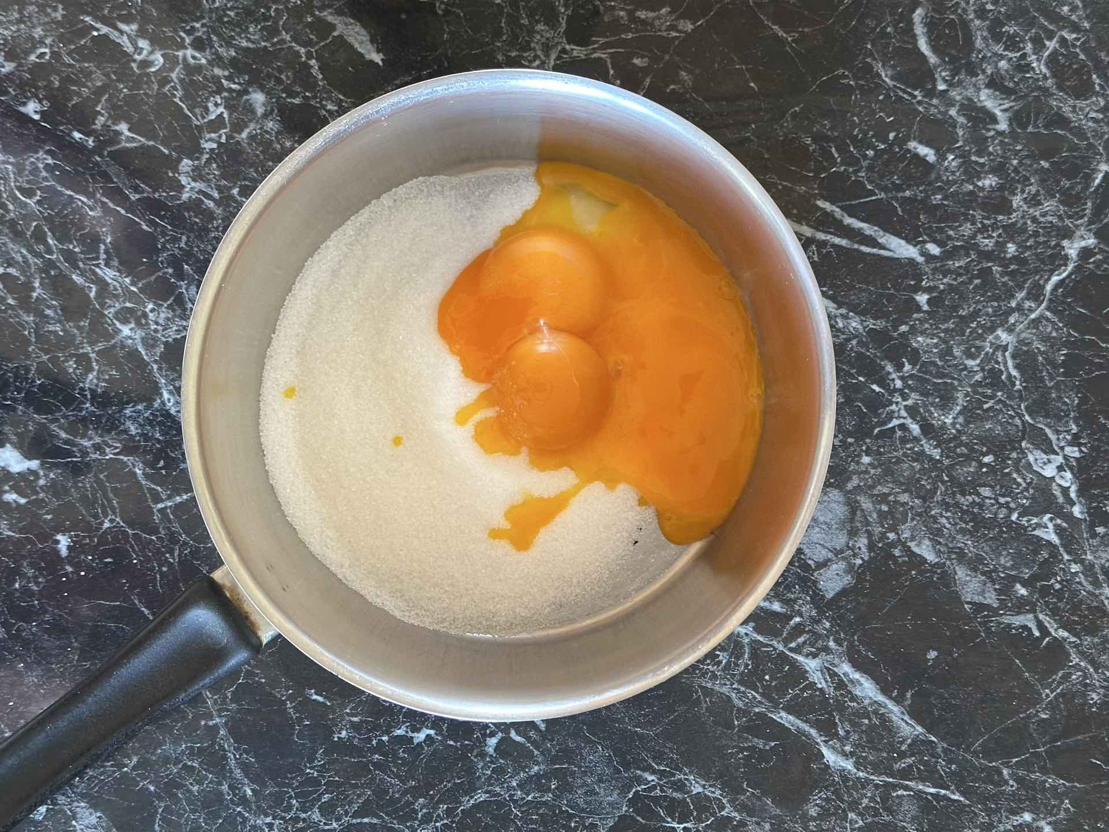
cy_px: 416
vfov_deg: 30.3
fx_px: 1538
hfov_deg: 39.7
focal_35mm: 48
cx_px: 554
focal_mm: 6.86
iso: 320
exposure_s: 1/40
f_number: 1.78
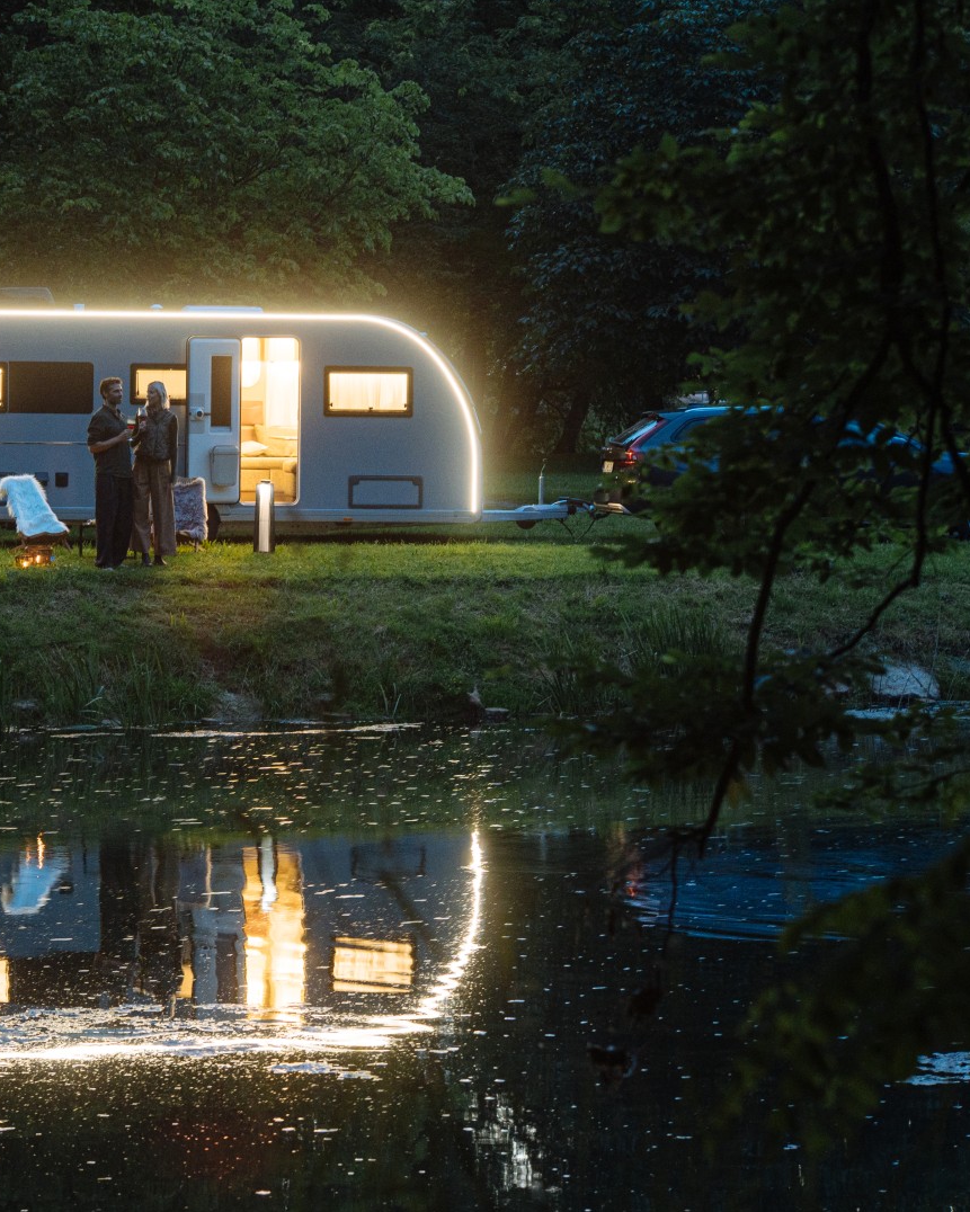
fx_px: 4916
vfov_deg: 14.1
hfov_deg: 11.2
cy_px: 606
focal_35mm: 137
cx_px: 229
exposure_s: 1/5
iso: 640
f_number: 5.6
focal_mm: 97
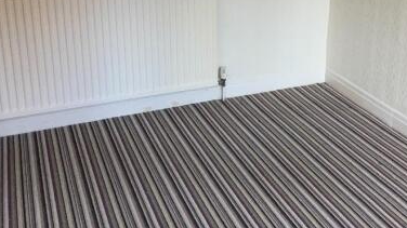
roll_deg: -1.6
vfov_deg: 23.9
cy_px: 33
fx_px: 529
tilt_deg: -15.4
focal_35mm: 49
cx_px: 285
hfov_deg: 41.3
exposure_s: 1/33
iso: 80
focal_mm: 4.15
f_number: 2.2
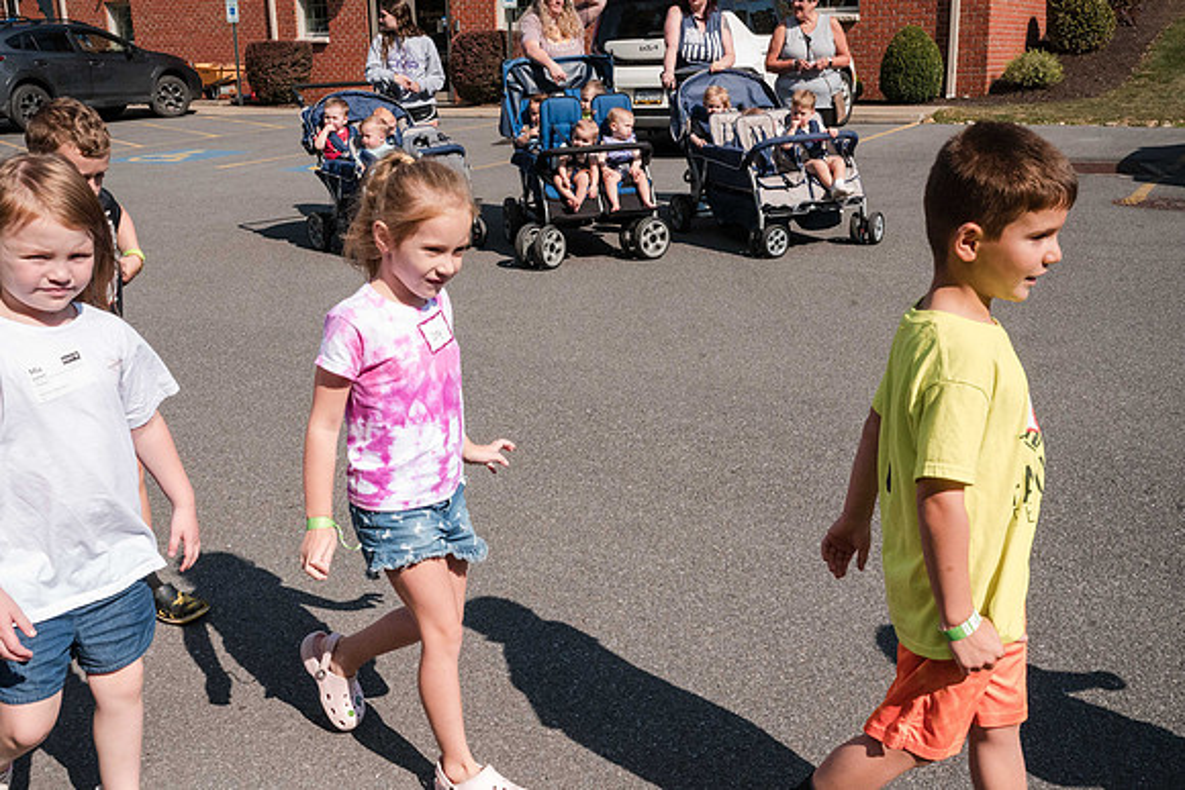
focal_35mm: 37
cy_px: 388
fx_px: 1225
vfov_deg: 35.8
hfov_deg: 51.6
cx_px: 583
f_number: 16
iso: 6400
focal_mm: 35
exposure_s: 1/6400
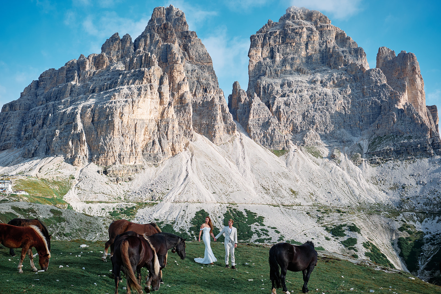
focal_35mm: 35
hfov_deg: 54.4
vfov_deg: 37.9
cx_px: 220
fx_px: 429
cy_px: 147
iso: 125
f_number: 2.8
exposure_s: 1/1100
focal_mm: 23
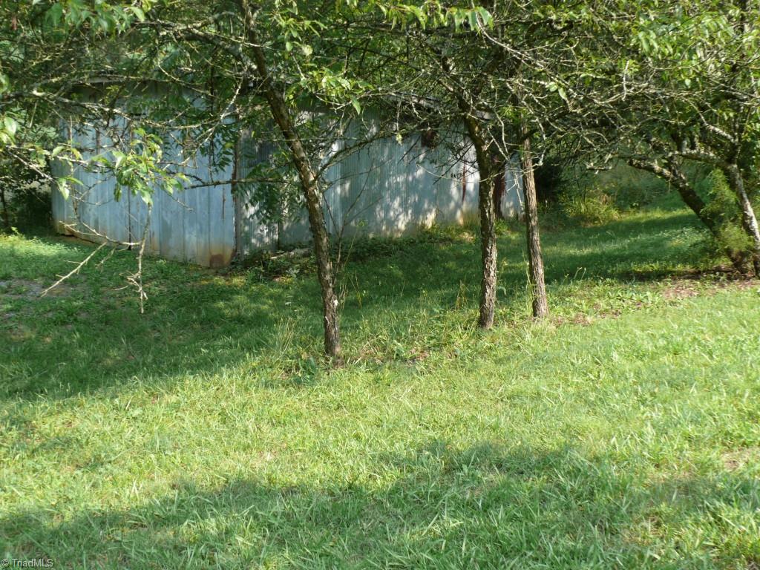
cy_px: 285
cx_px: 380
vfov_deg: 36.0
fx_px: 878
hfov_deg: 46.8
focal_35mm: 40
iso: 100
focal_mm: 8.1
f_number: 4
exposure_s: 1/160
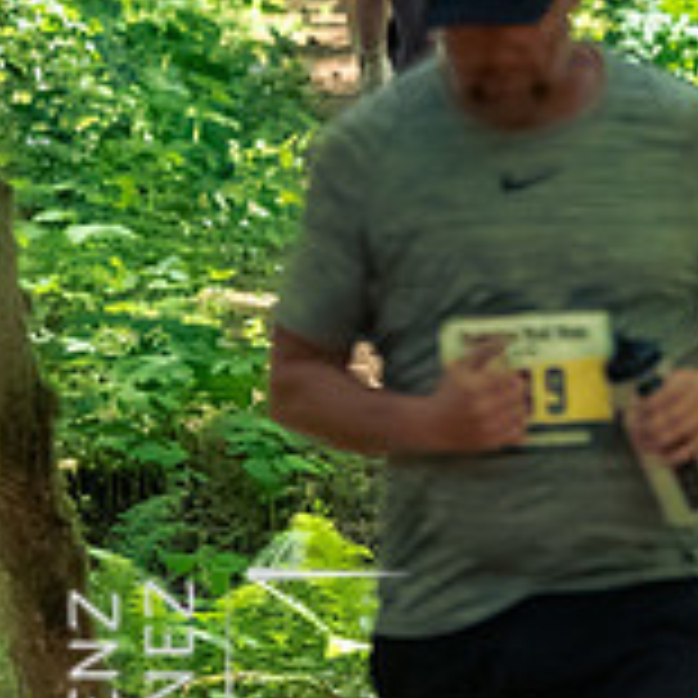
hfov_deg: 2.3
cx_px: 1301
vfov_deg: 2.3
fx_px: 17315
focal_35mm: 759
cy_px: 79
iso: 5000
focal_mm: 115
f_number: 2.8
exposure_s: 1/800
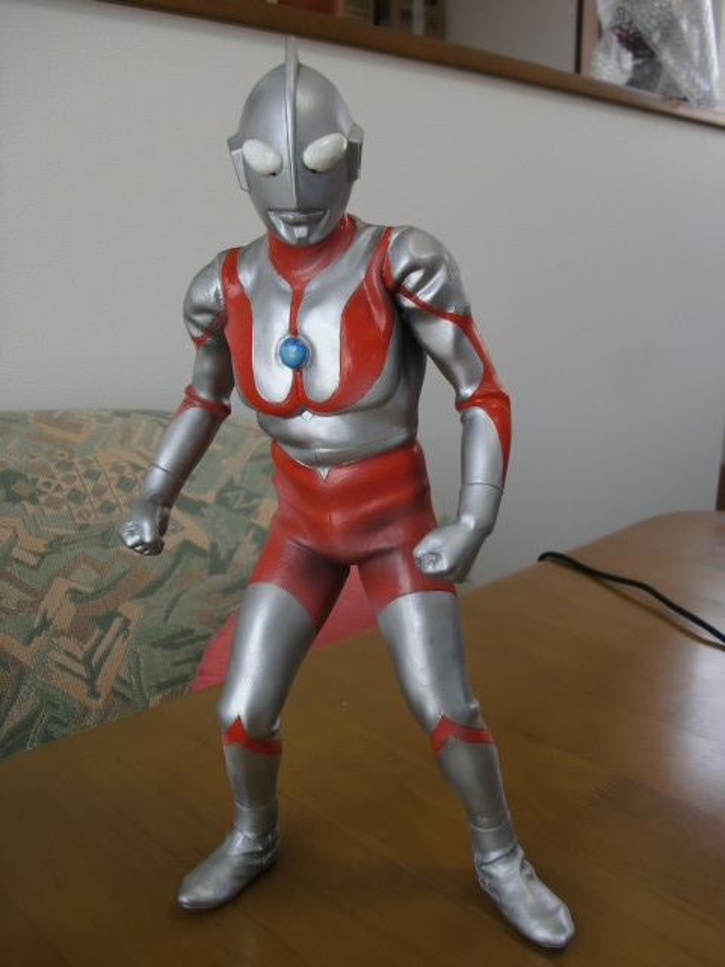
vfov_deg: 51.4
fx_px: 1005
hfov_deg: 39.7
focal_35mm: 36
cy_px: 484
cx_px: 362
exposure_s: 1/60
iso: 80
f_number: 2.8
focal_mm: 6.3
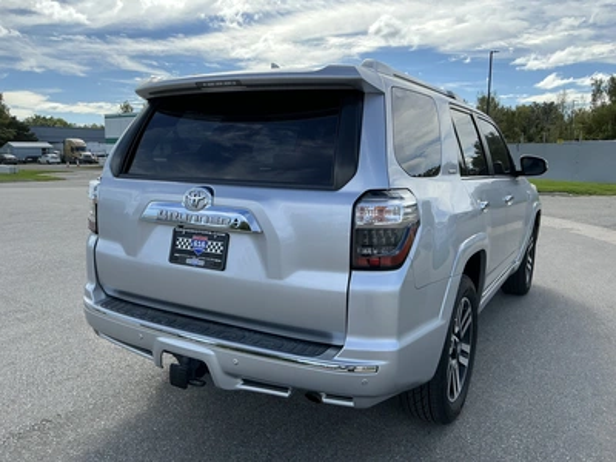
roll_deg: +0.9
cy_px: 231
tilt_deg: -8.6
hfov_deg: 63.4
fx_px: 498
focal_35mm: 28
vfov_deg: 49.7
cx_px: 308
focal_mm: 3
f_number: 1.8
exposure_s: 1/1221
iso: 25
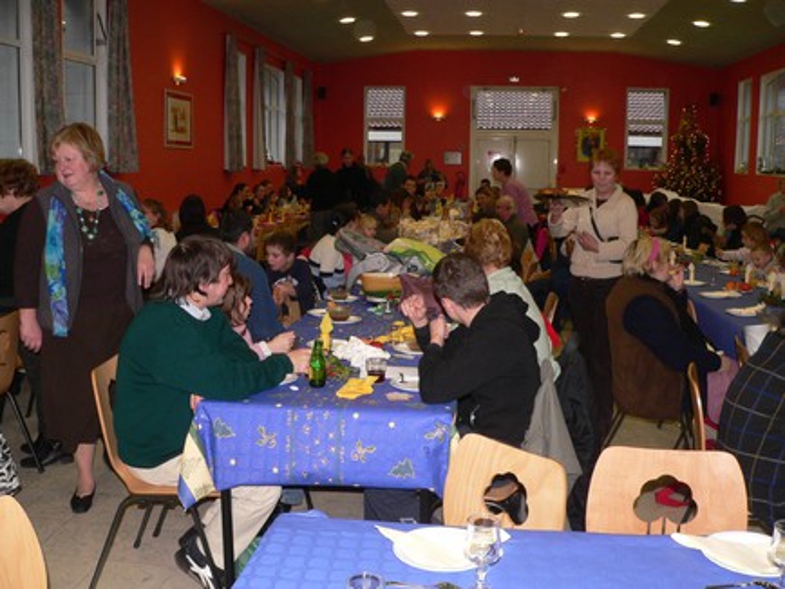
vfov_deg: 39.7
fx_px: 817
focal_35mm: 36
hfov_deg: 51.3
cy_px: 294
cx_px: 392
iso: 150
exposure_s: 1/50
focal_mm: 6
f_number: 2.8
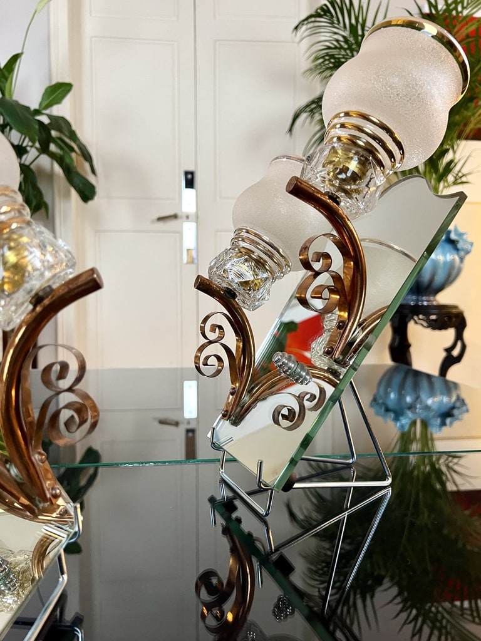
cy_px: 320
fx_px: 482
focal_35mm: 26
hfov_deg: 53.1
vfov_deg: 67.3
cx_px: 240
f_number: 1.5
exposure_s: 1/50
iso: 320
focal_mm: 5.7
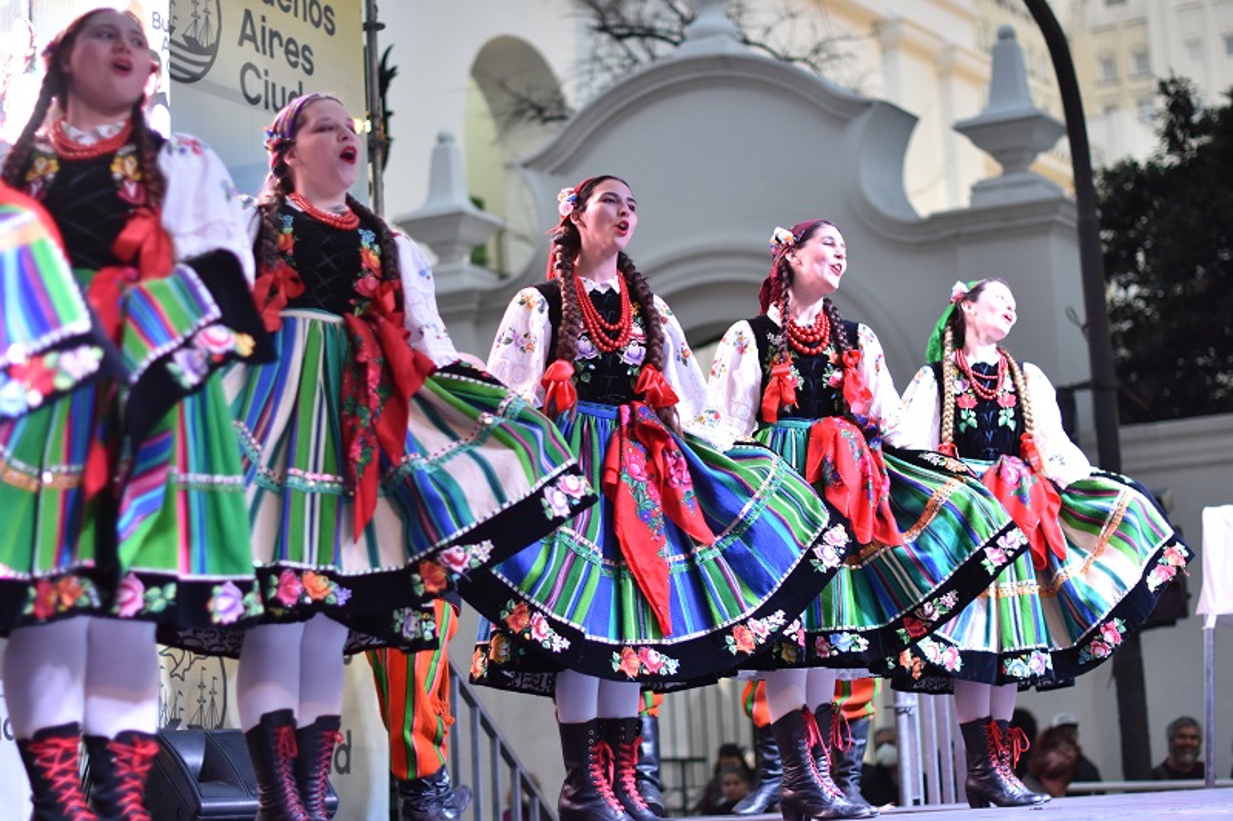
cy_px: 410
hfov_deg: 27.0
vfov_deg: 18.2
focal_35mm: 75
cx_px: 616
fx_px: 2568
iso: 800
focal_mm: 50
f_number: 2
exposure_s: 1/250
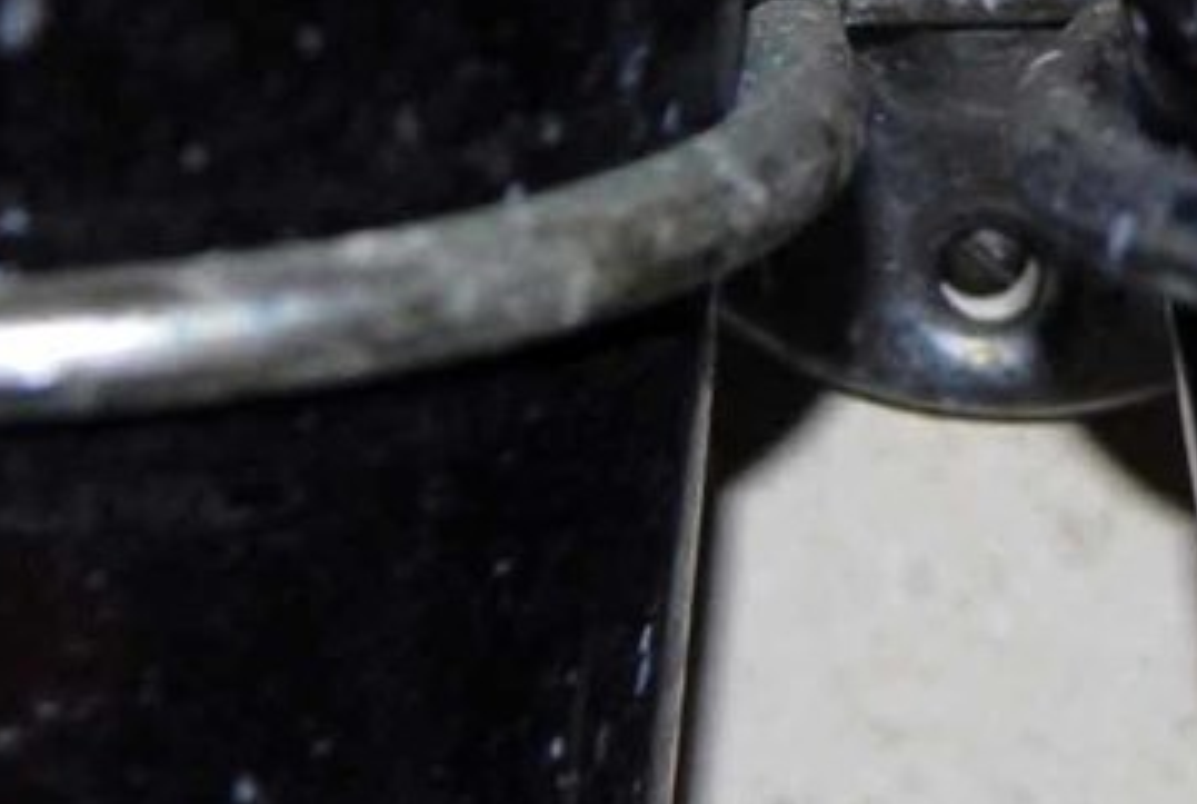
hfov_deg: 6.3
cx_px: 1944
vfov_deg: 4.2
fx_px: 10778
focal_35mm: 323
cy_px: -447
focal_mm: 31
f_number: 2.8
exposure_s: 1/60
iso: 100
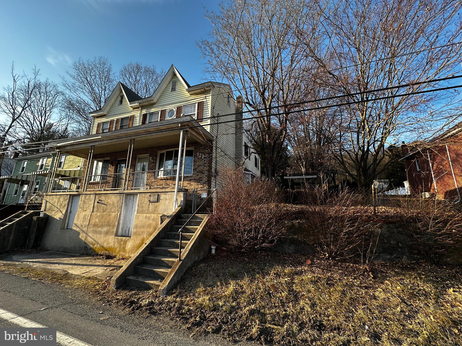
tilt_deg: +11.4
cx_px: 231
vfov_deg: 85.7
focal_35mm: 14
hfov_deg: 102.1
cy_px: 173
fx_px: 187
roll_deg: +0.1
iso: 40
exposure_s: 1/339
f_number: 2.2
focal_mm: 2.22
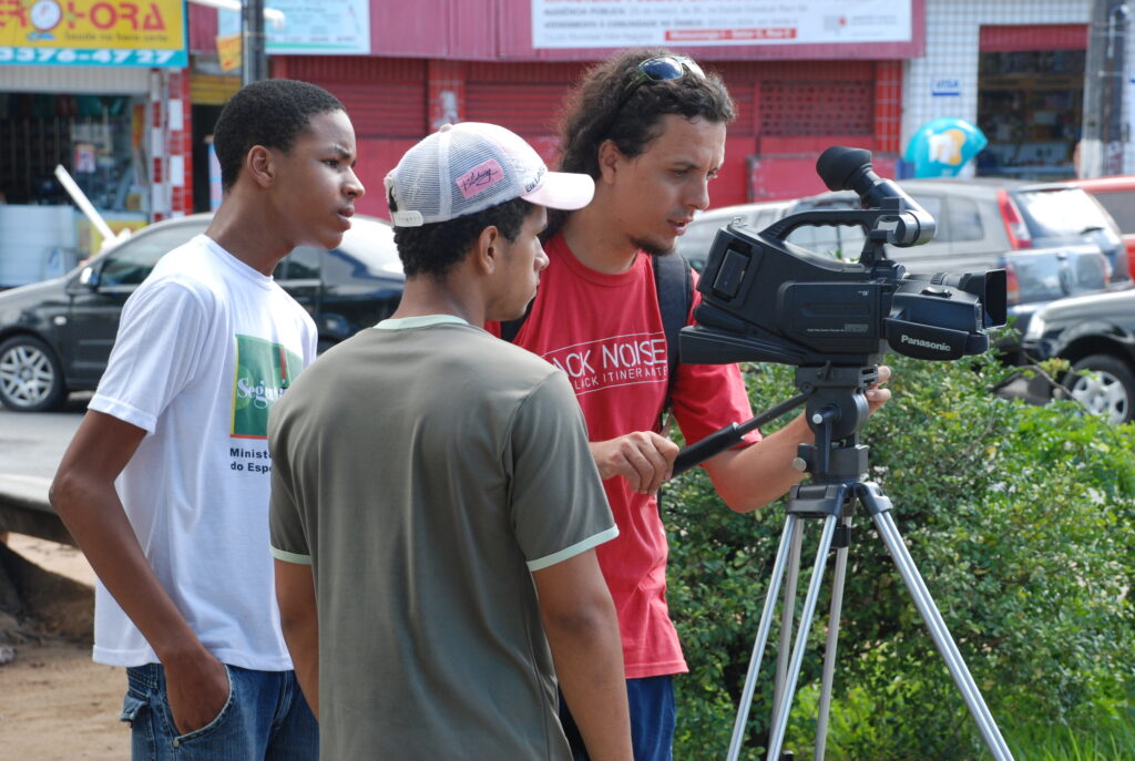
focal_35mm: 105
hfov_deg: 19.4
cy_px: 380
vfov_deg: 13.1
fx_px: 3317
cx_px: 568
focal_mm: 70
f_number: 9
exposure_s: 1/100
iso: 400
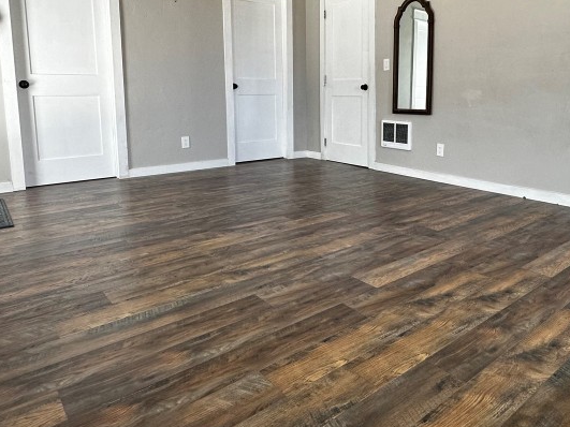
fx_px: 444
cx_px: 339
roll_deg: -0.6
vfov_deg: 50.5
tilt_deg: -7.0
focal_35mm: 27
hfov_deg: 64.8
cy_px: 146
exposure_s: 1/120
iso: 160
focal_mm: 2.22
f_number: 2.2
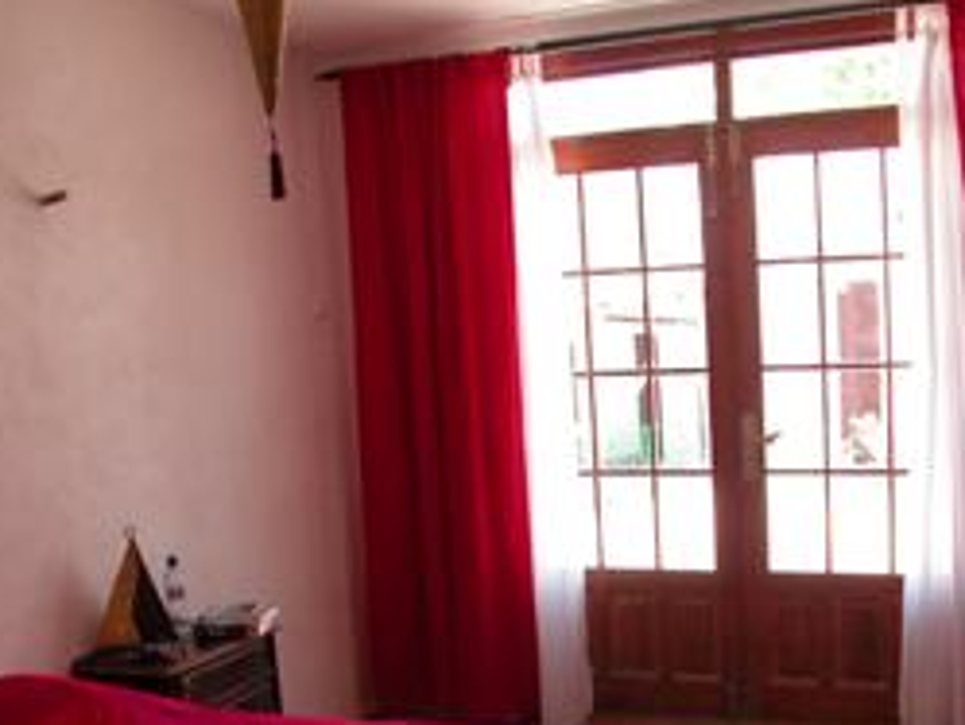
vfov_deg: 22.9
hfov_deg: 30.7
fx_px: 1757
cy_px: 605
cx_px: 531
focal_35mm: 63
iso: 100
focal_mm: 8.9
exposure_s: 1/58.2
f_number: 3.2
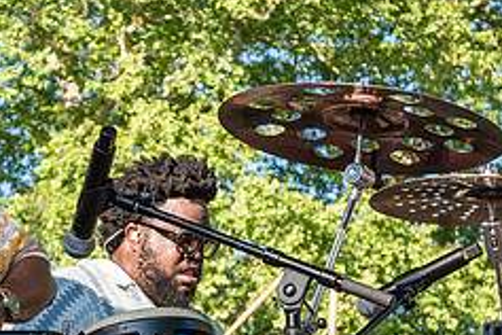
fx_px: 2147
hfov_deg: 13.2
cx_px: 34
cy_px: 215
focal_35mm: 154
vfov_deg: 8.9
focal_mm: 45
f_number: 4.5
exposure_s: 1/400
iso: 400
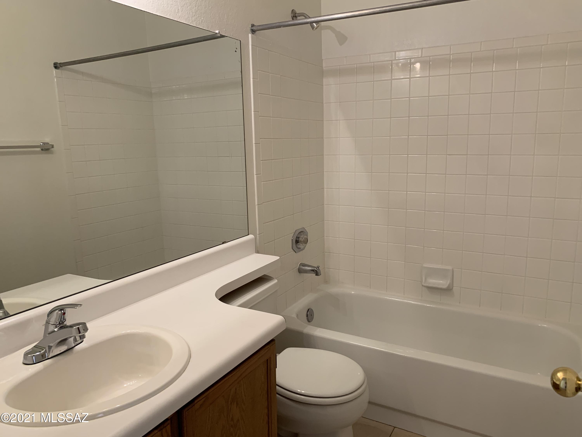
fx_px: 437
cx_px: 291
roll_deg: +0.5
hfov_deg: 67.3
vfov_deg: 53.1
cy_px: 218
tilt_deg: -9.4
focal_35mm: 26
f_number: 1.8
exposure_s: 1/60
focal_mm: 4.25
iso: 100
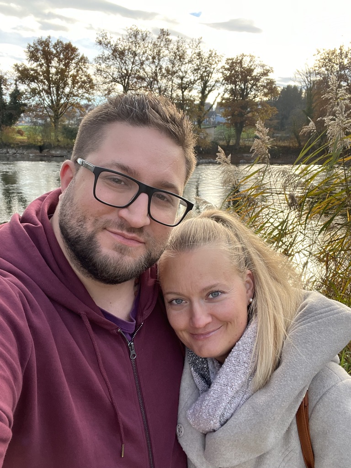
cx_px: 176
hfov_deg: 46.8
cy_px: 234
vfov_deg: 60.0
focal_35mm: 30
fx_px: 406
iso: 50
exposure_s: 1/170
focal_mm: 2.71
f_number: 2.2
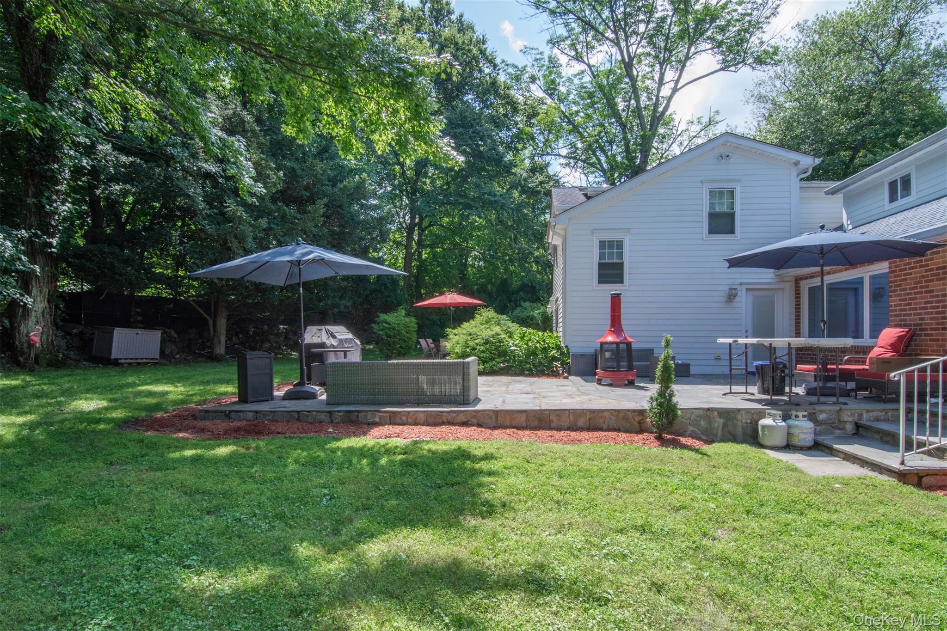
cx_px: 474
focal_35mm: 16
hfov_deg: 95.0
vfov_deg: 72.0
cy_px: 316
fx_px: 434
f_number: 13
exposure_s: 1/200
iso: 500
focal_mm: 11
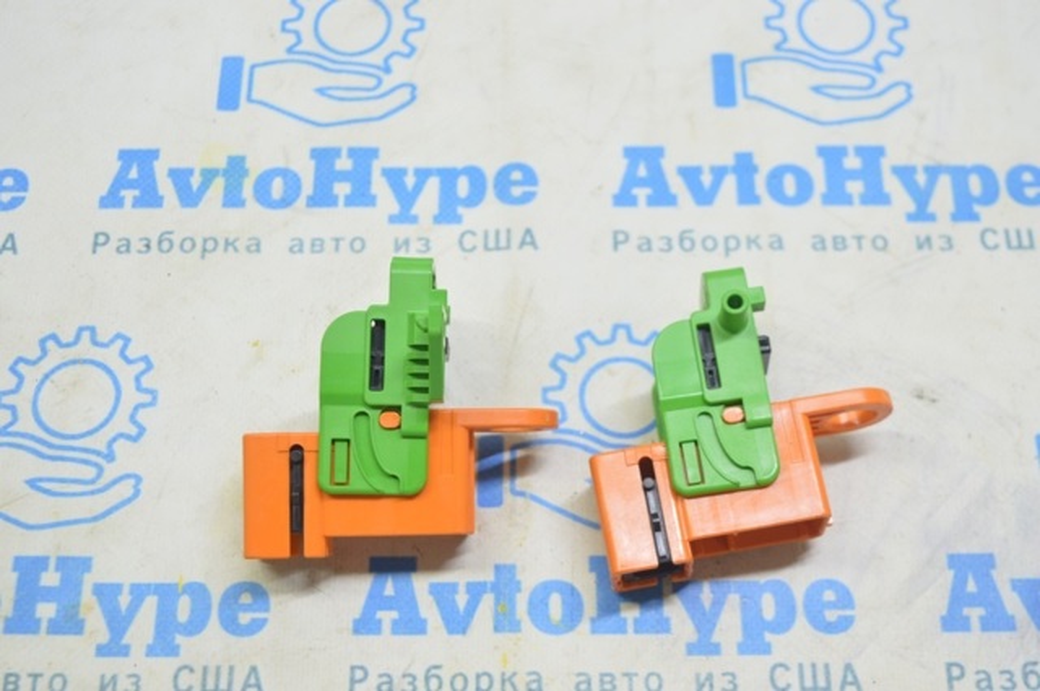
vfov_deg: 26.4
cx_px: 520
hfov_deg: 38.9
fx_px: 1471
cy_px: 346
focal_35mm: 51
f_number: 5.6
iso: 400
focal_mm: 34
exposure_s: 1/20
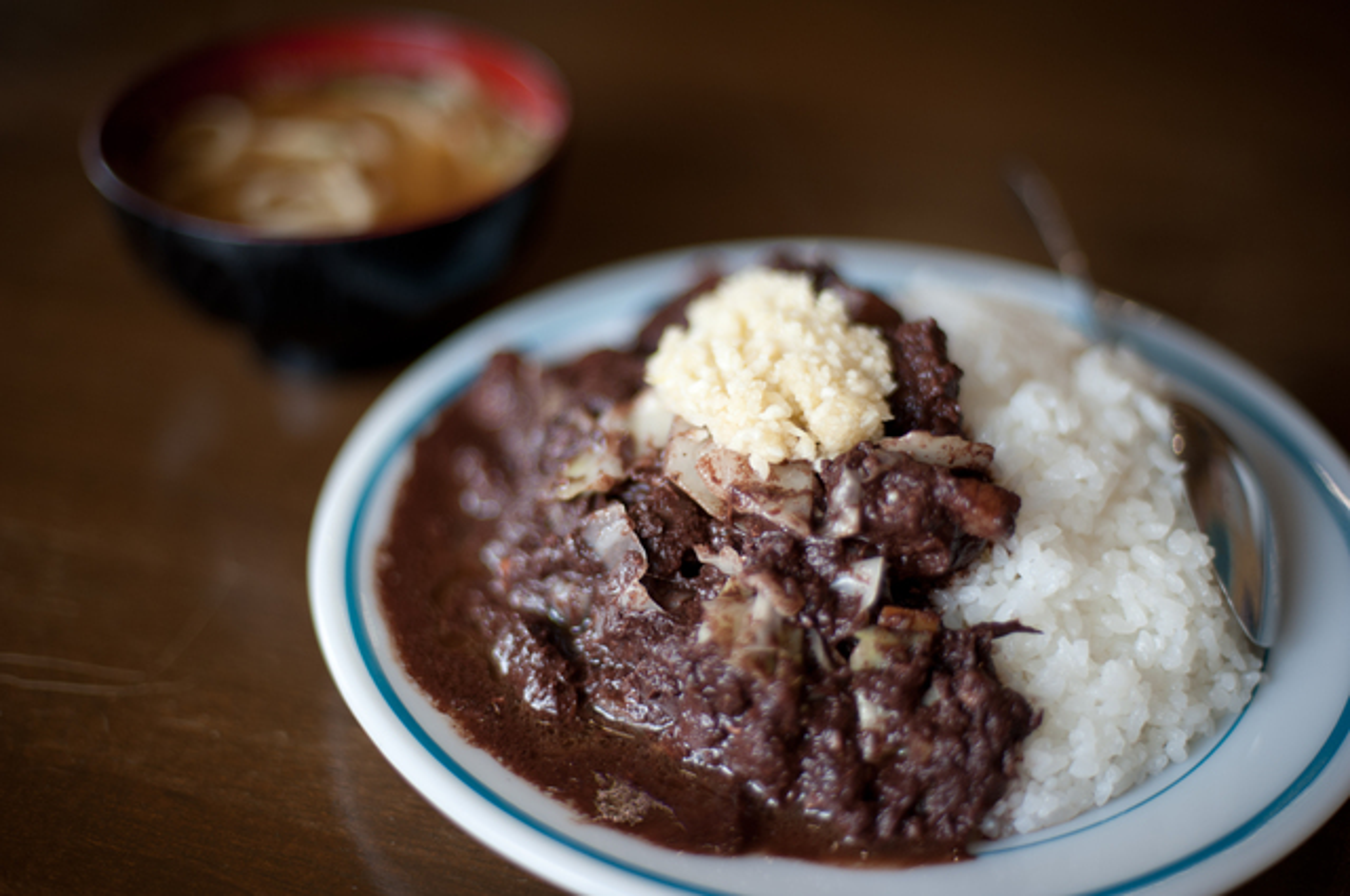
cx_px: 675
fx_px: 1873
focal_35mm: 50
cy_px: 448
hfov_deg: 39.6
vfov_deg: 26.9
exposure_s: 1/500
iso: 200
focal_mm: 50
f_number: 1.4
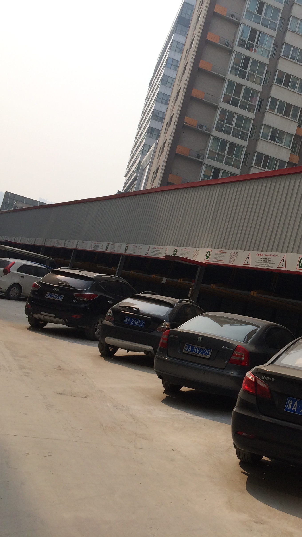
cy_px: 268
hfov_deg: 25.9
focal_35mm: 44
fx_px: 626
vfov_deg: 46.4
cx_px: 294
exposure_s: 1/2160
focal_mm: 4.12
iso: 40
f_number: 2.2
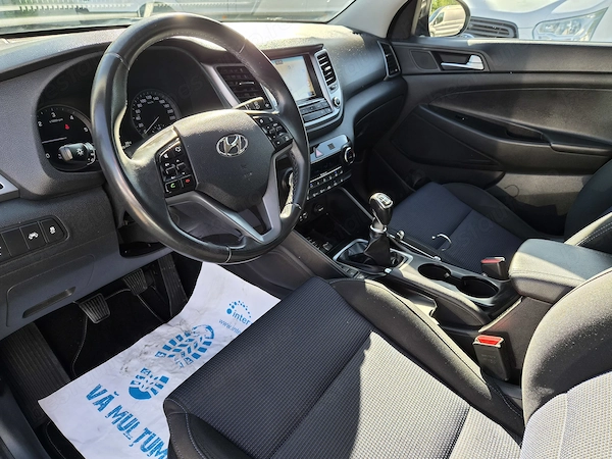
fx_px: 407
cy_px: 230
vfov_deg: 58.9
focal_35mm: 23
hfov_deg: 73.9
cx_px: 306
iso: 40
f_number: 1.8
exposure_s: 1/359
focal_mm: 5.4
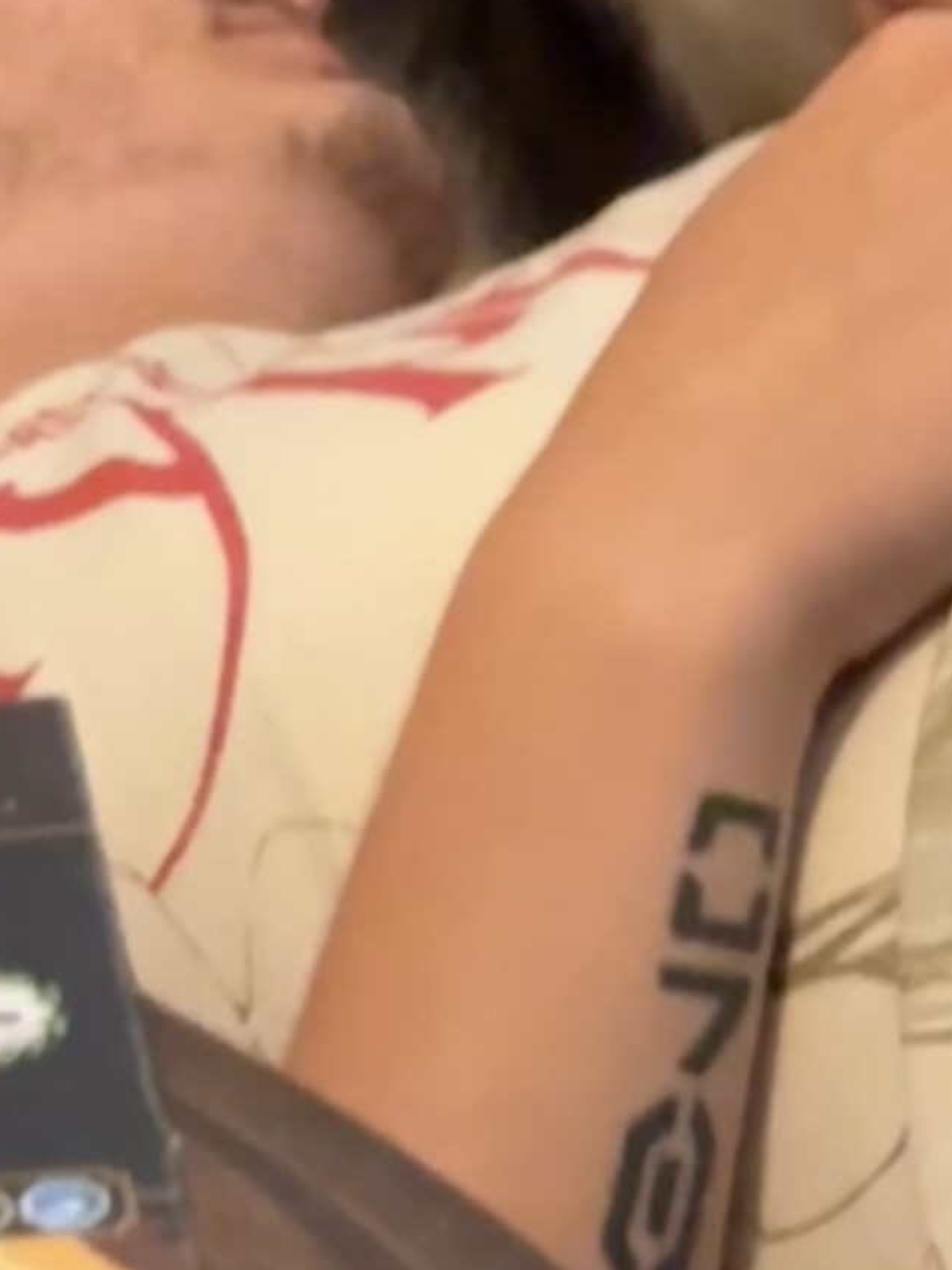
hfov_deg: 6.5
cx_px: 711
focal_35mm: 228
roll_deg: -0.5
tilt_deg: -18.1
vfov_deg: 8.4
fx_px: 8358
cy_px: -823
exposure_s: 1/25
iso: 640
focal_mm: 6.86
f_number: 1.78
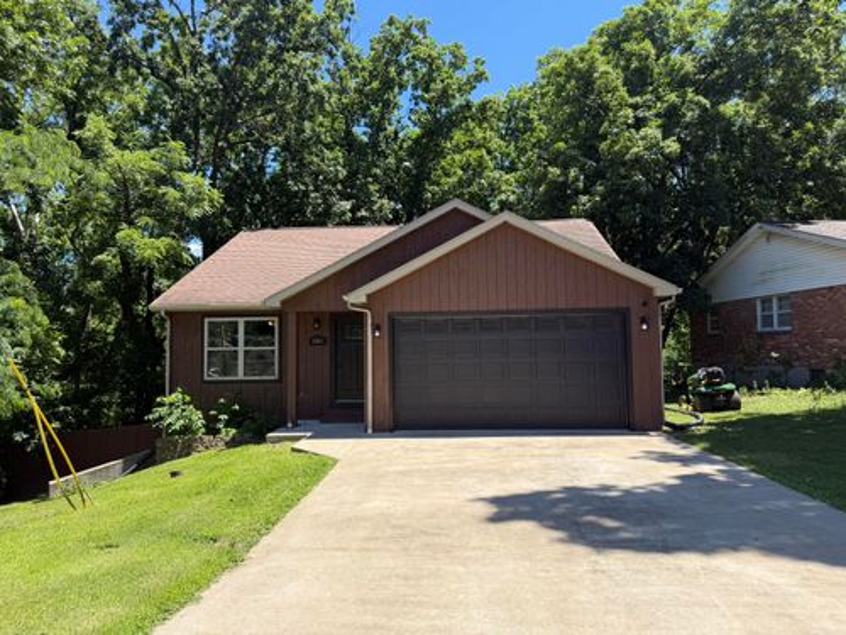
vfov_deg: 56.8
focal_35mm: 24
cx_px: 423
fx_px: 587
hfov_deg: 71.6
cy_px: 318
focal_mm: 6.76
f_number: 1.78
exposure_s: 1/2053
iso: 80
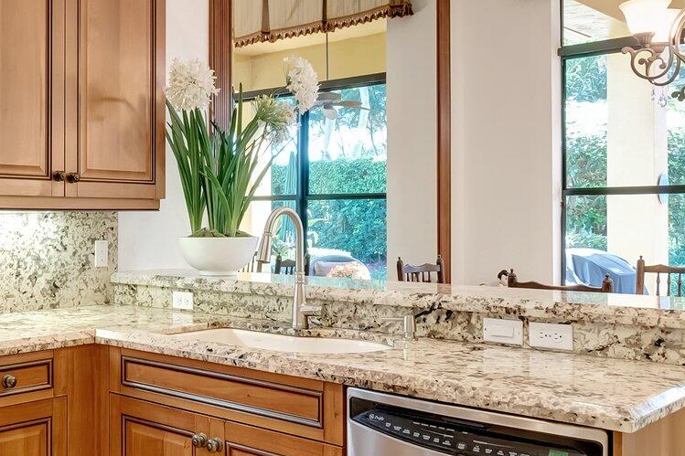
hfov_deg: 45.4
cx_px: 154
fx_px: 780
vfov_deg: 32.6
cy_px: 237
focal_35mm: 41
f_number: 8
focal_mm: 10
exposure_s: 1/5
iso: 1000
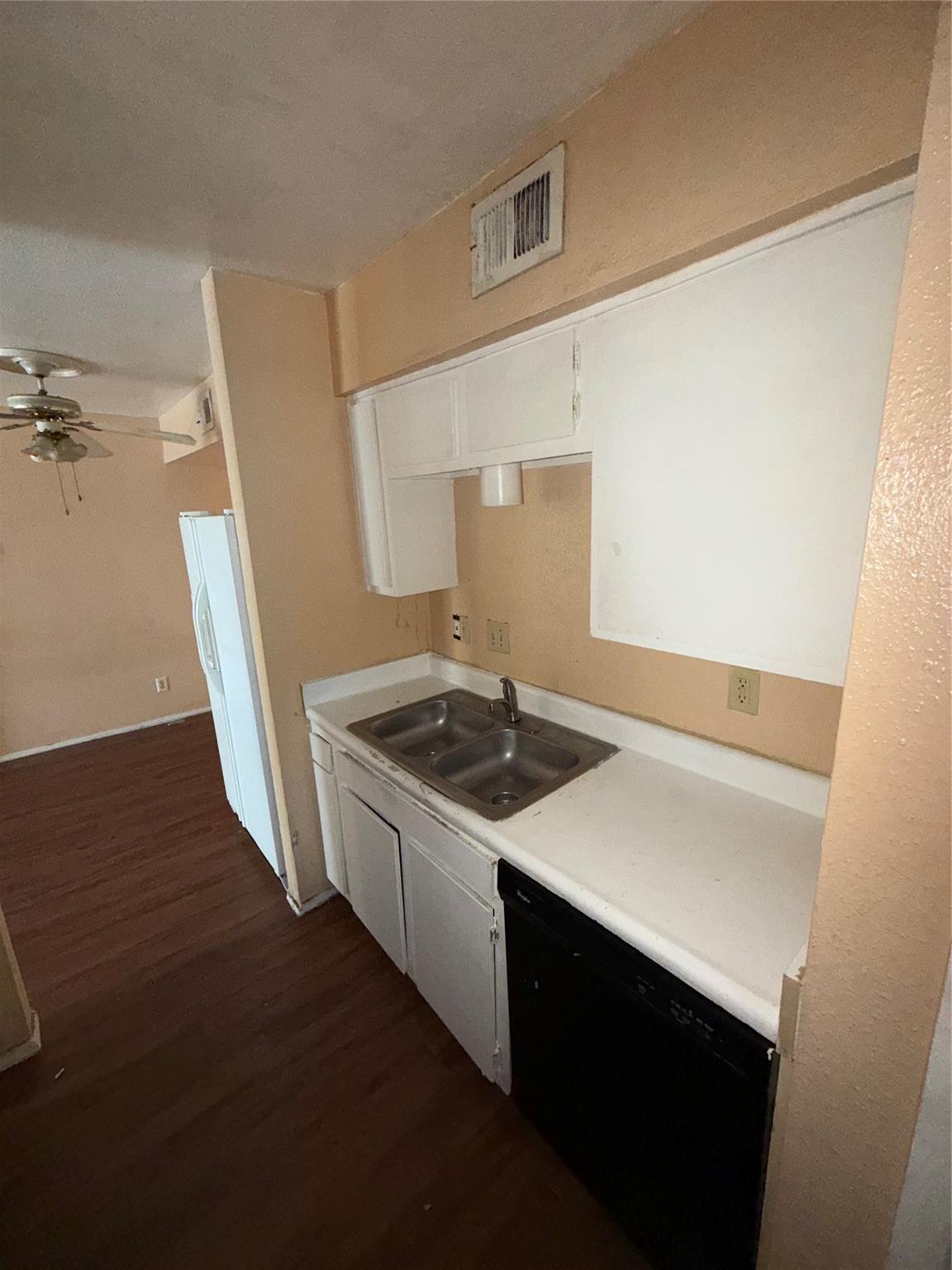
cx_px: 476
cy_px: 635
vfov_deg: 102.1
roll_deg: +2.1
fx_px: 513
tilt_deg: -13.5
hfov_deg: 85.7
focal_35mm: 14
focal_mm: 2.22
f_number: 2.2
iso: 160
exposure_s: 1/60
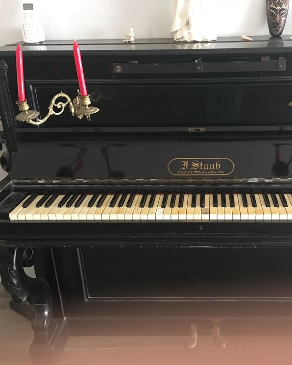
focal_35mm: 38
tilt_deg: -23.5
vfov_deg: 47.9
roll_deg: +1.3
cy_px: 183
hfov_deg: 38.7
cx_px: 194
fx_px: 410
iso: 100
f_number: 2.2
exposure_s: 1/8
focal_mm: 4.15
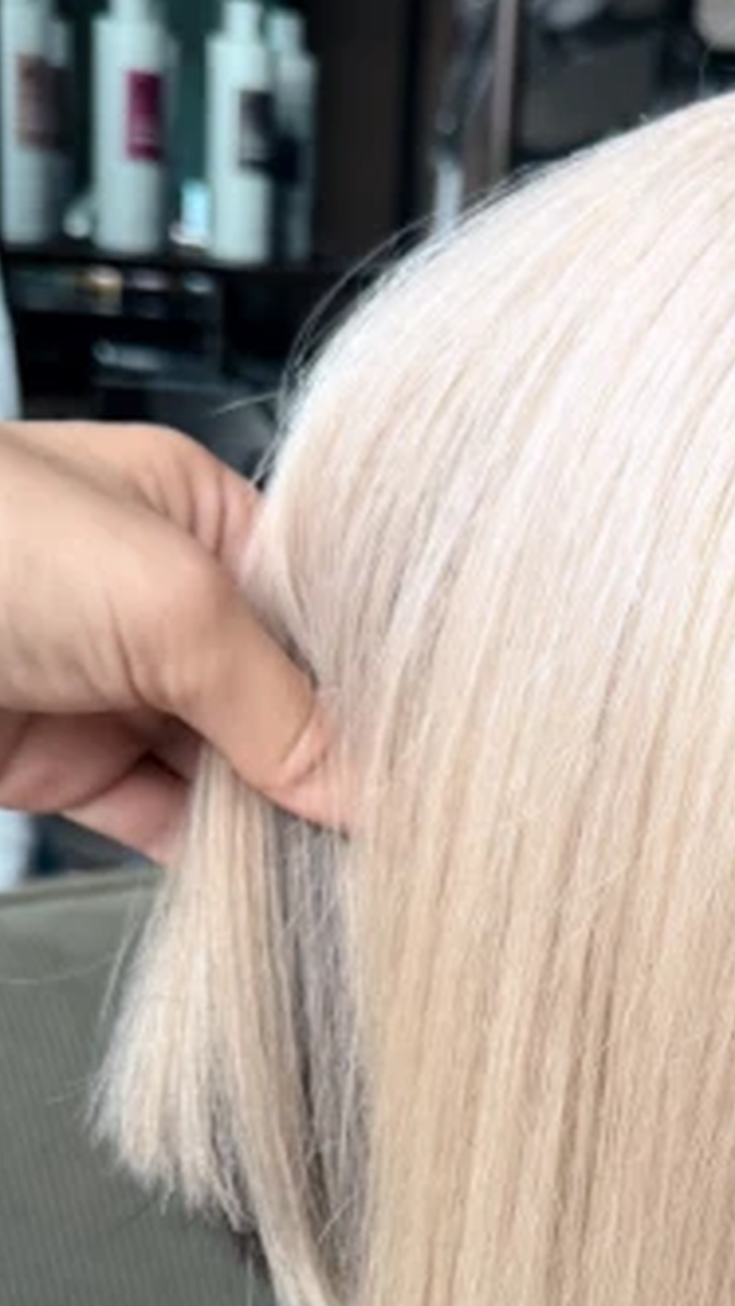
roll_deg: -7.8
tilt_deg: -22.5
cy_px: 1168
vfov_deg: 31.8
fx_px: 2181
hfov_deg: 18.3
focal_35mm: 63
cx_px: 829
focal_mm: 6.76
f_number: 1.78
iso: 100
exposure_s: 1/121
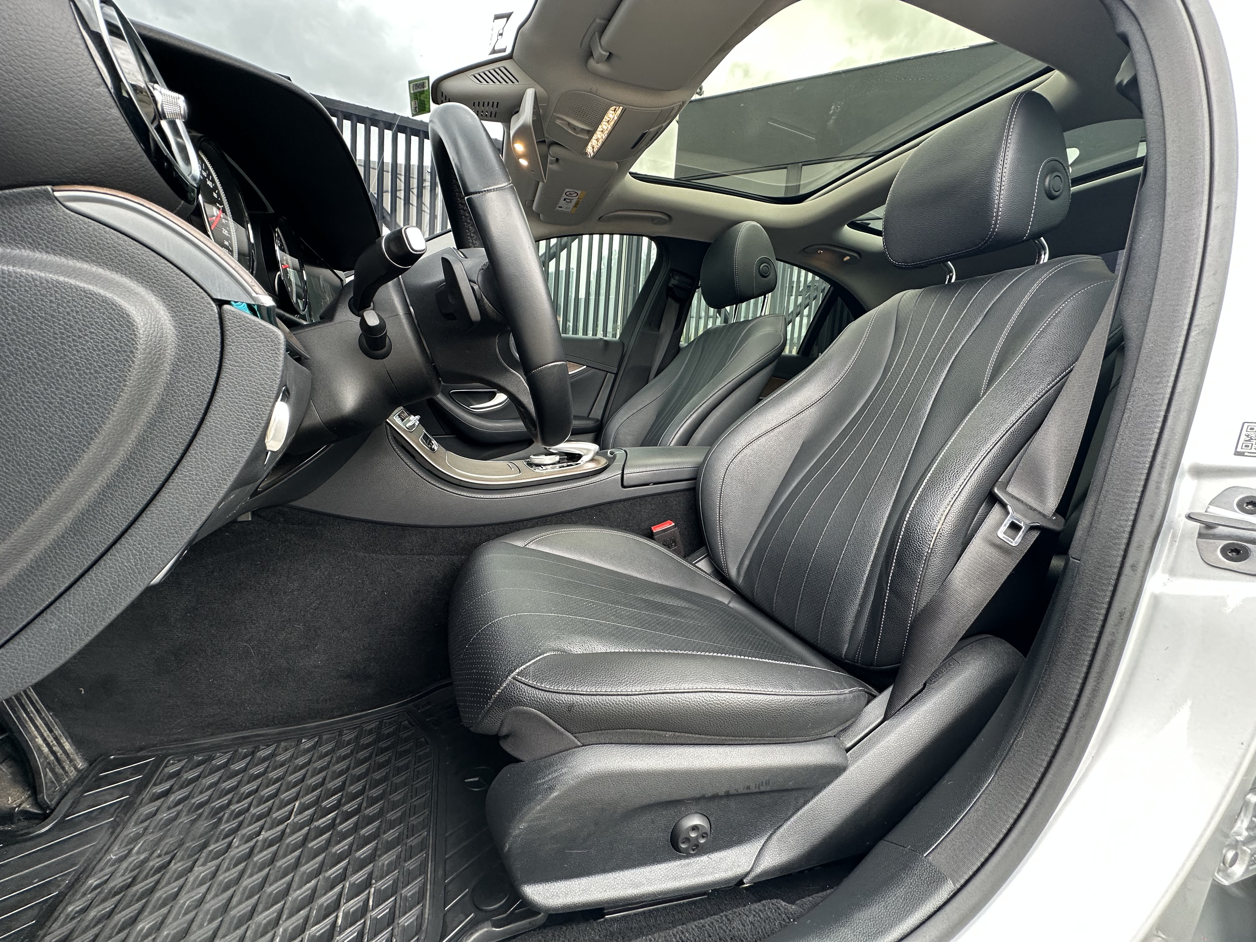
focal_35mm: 14
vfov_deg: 85.7
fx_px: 508
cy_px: 471
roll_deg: -4.9
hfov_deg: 102.1
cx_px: 628
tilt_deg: -6.8
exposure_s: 1/99
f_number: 2.2
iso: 100
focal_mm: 2.22
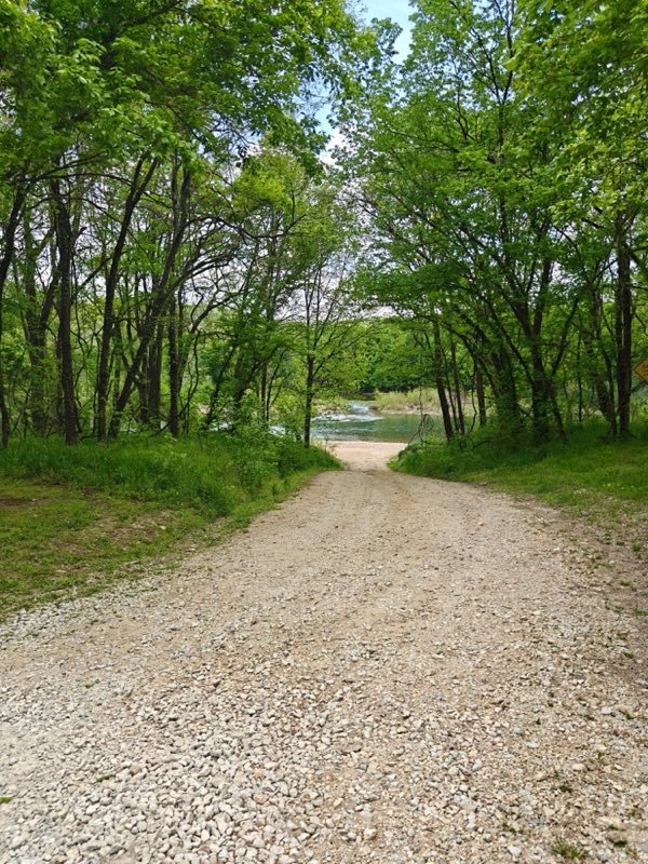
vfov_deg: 71.6
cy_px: 432
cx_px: 324
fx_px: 599
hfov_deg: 56.8
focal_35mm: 24
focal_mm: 5.59
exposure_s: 1/395
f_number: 1.8
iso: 80
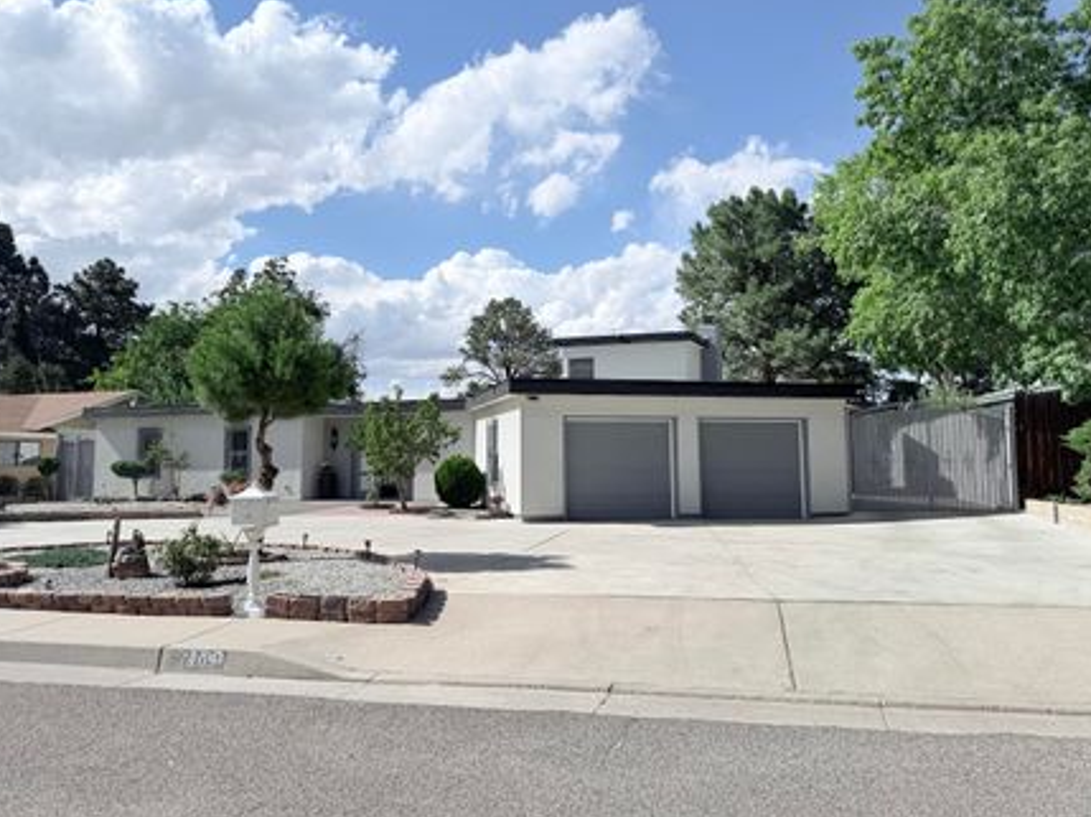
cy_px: 368
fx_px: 882
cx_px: 514
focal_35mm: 28
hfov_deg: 63.4
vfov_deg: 49.6
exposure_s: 1/8130
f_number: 1.78
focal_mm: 6.76
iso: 80
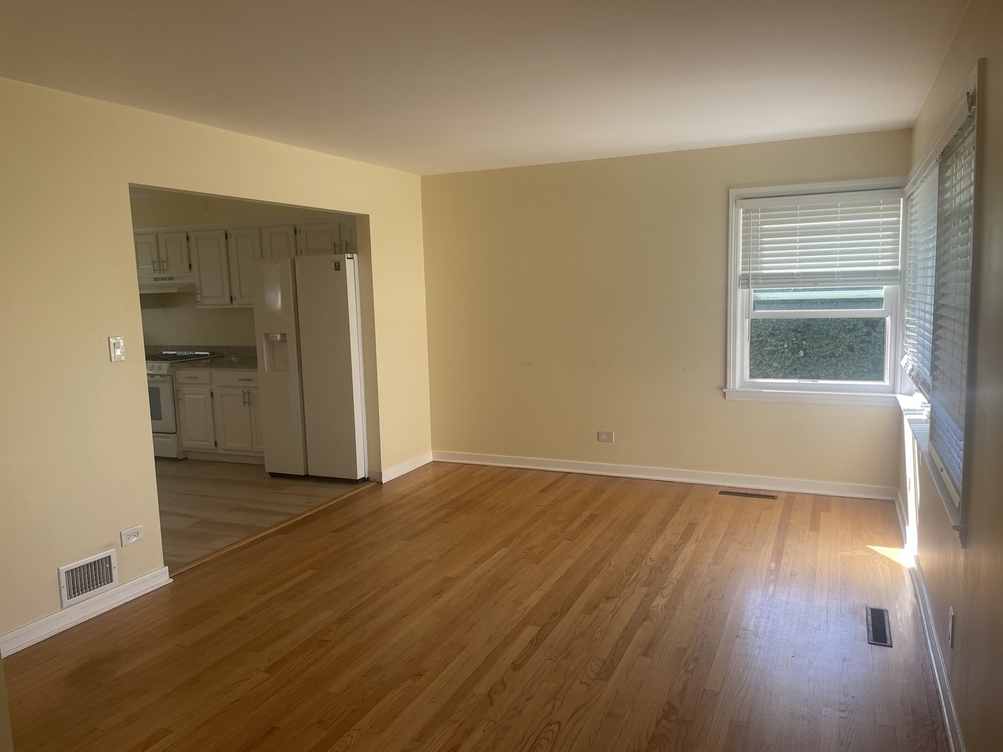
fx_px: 753
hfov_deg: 67.3
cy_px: 376
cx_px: 502
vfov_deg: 53.1
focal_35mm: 26
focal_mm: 4.2
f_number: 1.6
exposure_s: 1/166
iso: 32
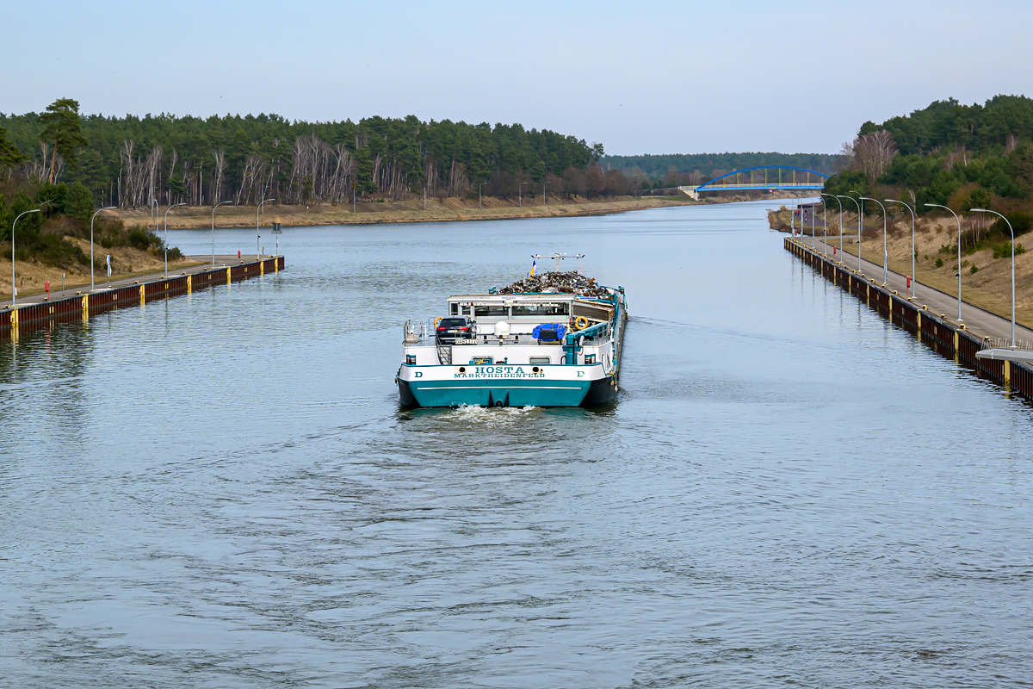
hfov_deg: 27.0
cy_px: 344
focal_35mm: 75
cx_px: 516
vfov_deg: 18.2
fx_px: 2152
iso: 400
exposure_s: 1/750
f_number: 8
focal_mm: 50
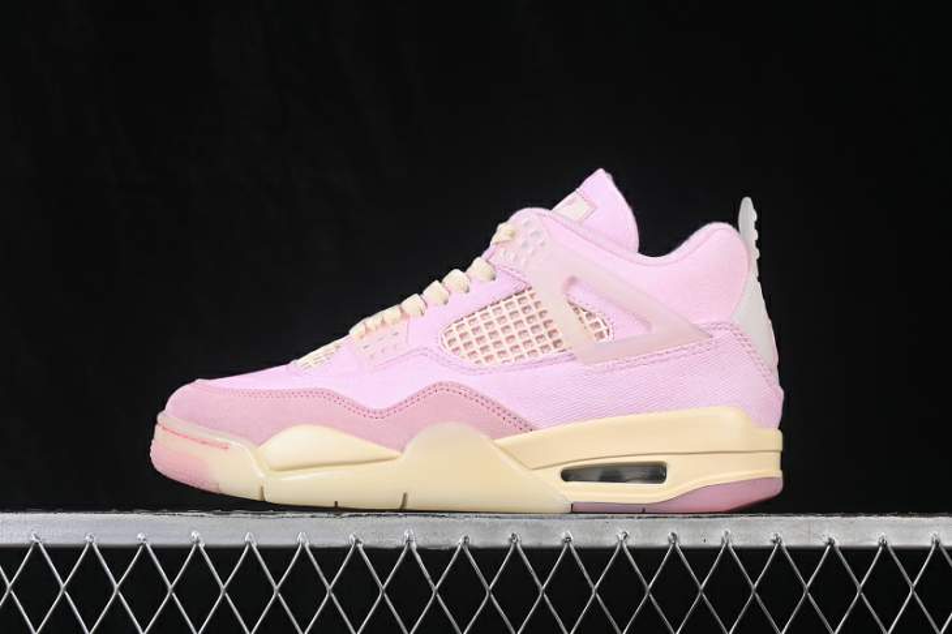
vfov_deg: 18.2
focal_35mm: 75
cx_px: 476
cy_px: 317
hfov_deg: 27.0
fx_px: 1982
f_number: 8
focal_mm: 50
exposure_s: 1/80
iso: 160
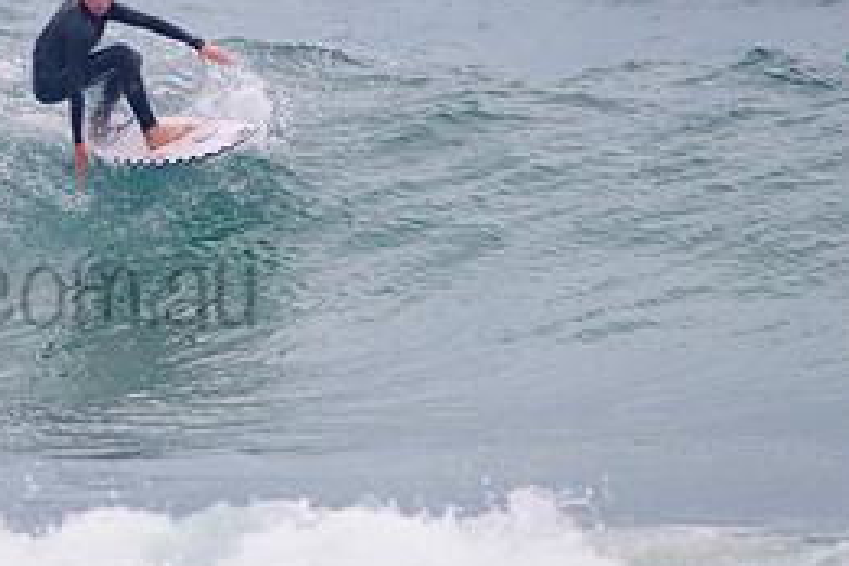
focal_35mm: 1362
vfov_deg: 1.0
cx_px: 115
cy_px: 110
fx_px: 32118
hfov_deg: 1.5
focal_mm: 500
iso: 1000
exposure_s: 1/2000
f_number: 5.6
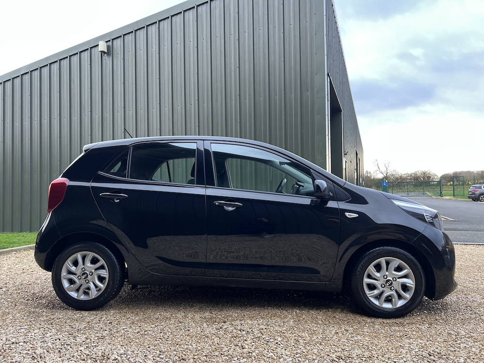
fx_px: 364
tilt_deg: +1.5
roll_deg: +1.6
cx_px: 242
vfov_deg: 53.1
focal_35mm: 26
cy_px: 182
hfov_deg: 67.3
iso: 125
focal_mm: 5.7
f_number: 1.5
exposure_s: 1/121
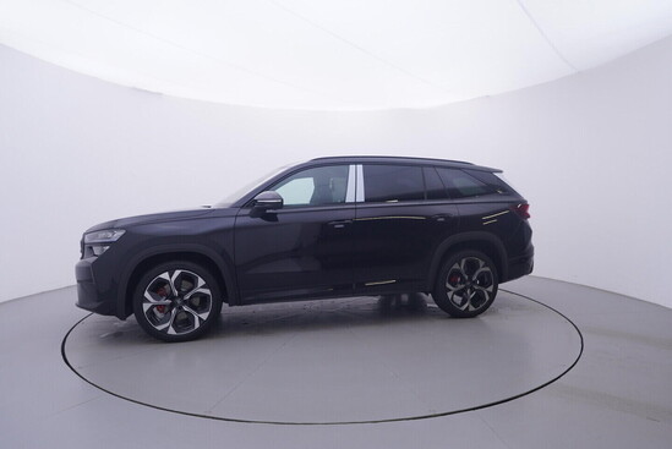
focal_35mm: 22
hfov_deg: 77.3
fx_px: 420
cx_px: 336
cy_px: 224
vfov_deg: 56.2
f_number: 5
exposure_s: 1/80
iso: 200
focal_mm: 15
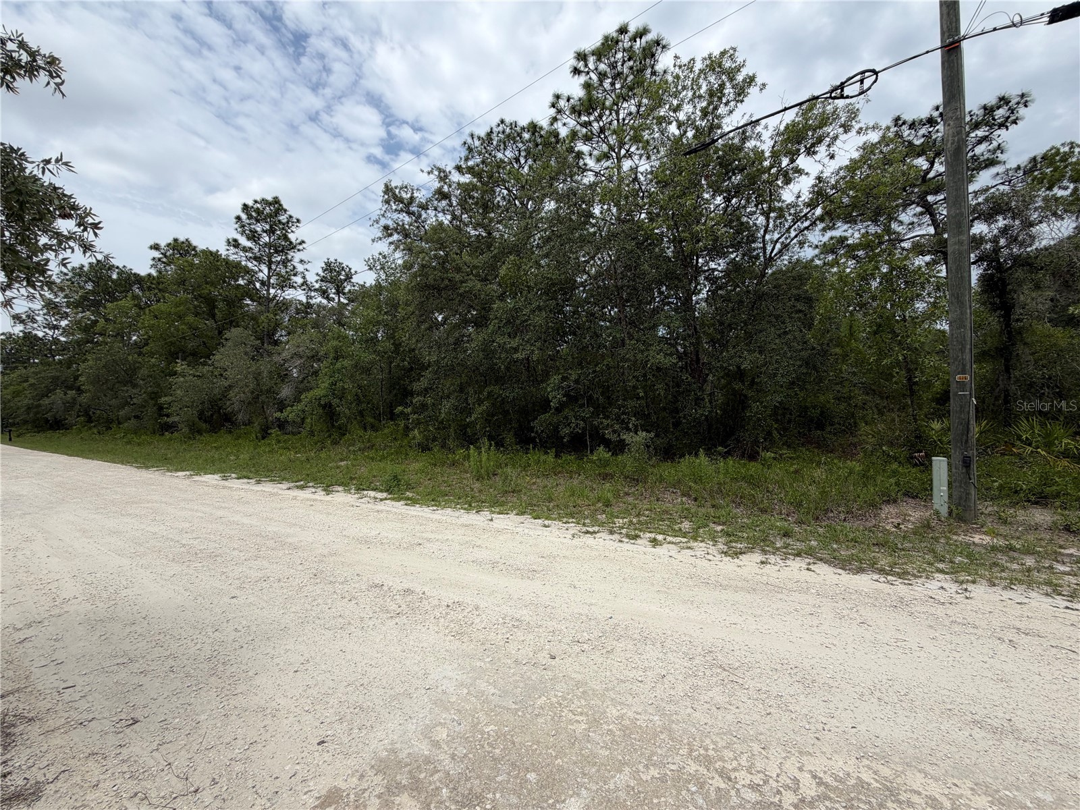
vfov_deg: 85.7
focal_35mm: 14
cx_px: 540
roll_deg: +0.3
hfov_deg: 102.1
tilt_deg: +1.1
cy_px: 405
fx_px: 437
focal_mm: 2.22
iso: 20
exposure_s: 1/1368
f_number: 2.2
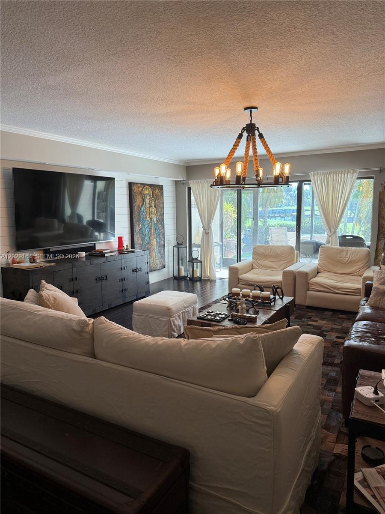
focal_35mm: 24
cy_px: 257
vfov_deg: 71.6
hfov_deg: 56.8
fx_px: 356
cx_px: 192
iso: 160
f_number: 1.78
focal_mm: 6.76
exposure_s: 1/120
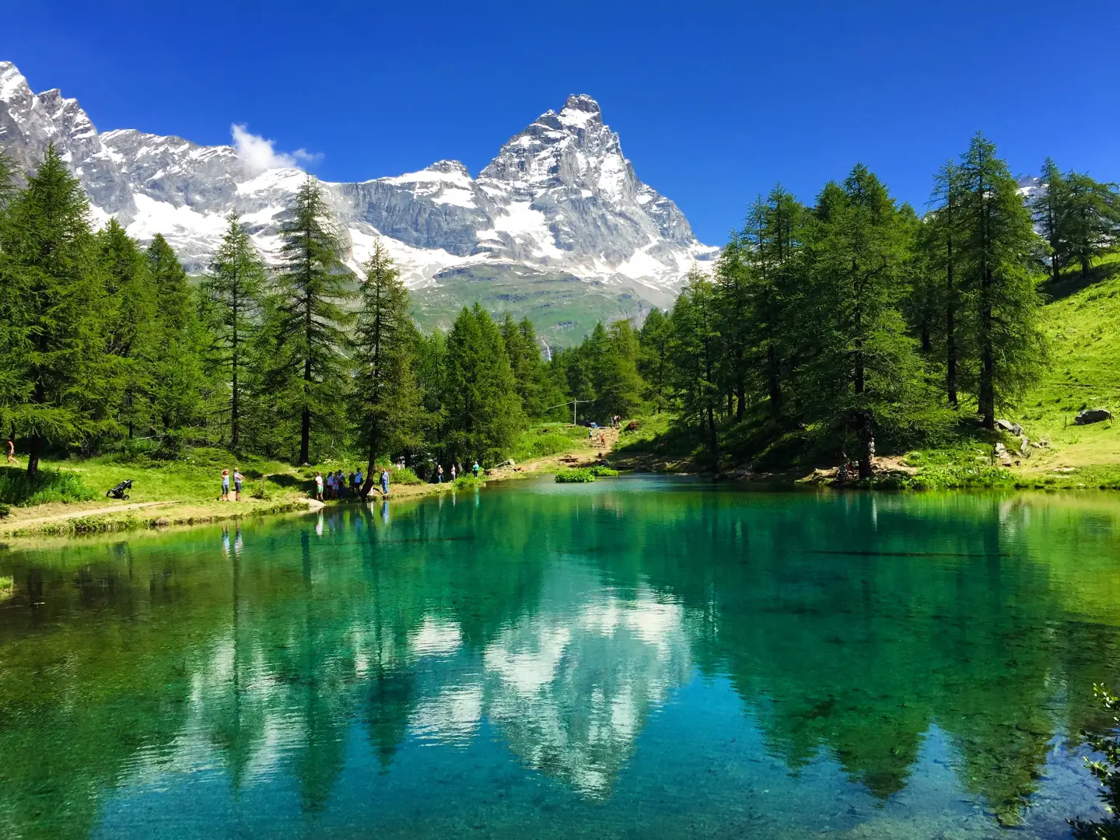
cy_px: 420
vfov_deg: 48.2
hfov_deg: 61.7
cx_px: 560
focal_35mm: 29
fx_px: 938
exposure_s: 1/1319
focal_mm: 4.15
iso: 32
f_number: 2.2
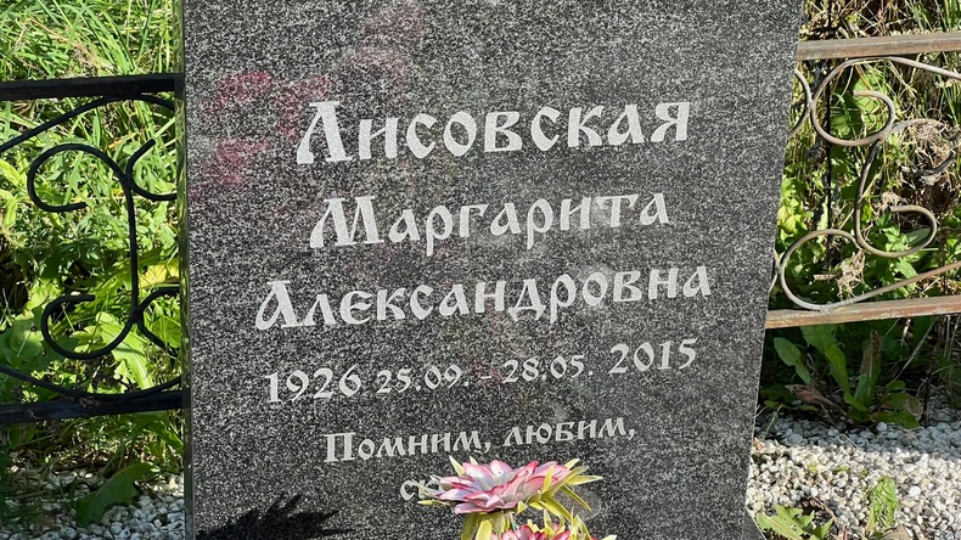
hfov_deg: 25.0
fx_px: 2166
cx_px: 476
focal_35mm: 85
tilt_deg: -27.5
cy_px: 264
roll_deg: -0.1
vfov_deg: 14.2
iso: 32
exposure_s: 1/231
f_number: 2.8
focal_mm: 9
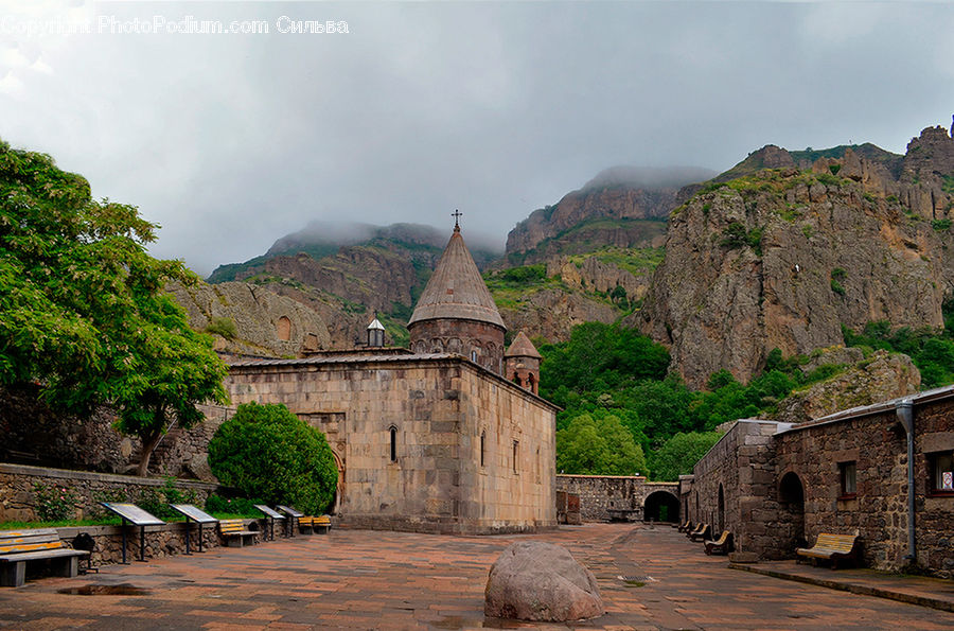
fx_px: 714
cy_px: 316
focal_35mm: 27
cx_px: 477
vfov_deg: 47.7
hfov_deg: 67.5
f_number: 6.3
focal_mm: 18
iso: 200
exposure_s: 1/160
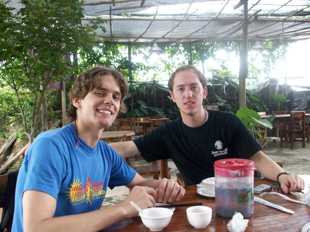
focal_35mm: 34
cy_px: 116
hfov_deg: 54.0
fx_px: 304
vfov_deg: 41.8
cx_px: 155
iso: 160
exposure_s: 1/100
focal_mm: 5.7
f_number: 2.8
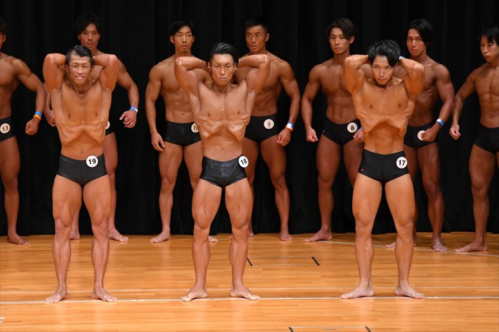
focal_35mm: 255
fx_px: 3533
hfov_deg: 8.1
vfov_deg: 5.4
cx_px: 250
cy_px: 166
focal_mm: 170
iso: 4000
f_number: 5.6
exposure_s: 1/400
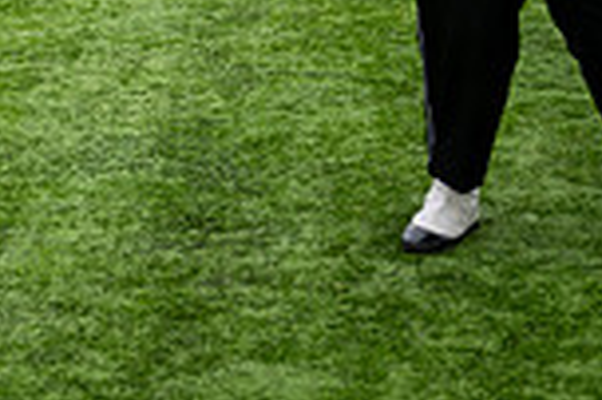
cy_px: -347
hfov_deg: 15.6
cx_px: -202
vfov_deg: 10.3
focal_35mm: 124
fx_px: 2071
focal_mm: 32.5
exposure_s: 1/500
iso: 100
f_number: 2.8
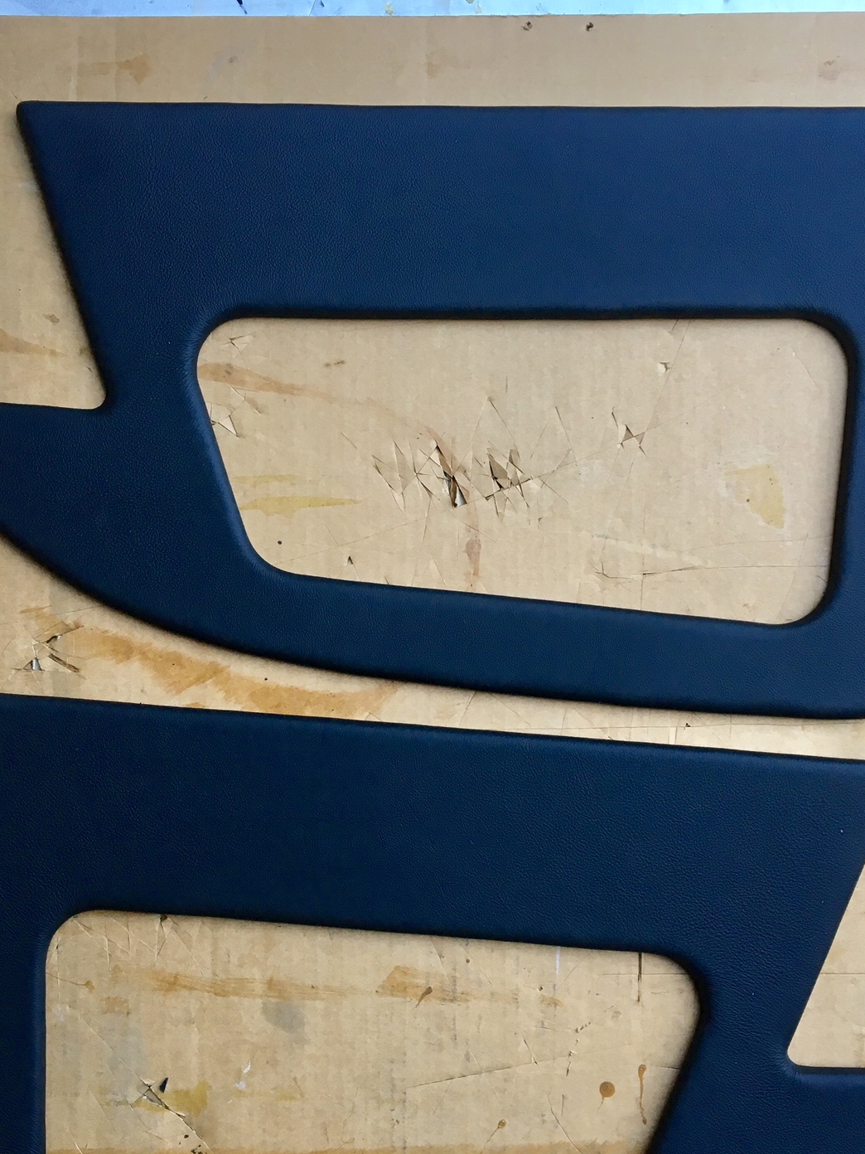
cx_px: 418
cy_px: 662
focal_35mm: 42
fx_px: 1399
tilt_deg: -87.4
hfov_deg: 34.3
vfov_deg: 44.7
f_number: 2.2
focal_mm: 4.15
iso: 25
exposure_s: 1/30
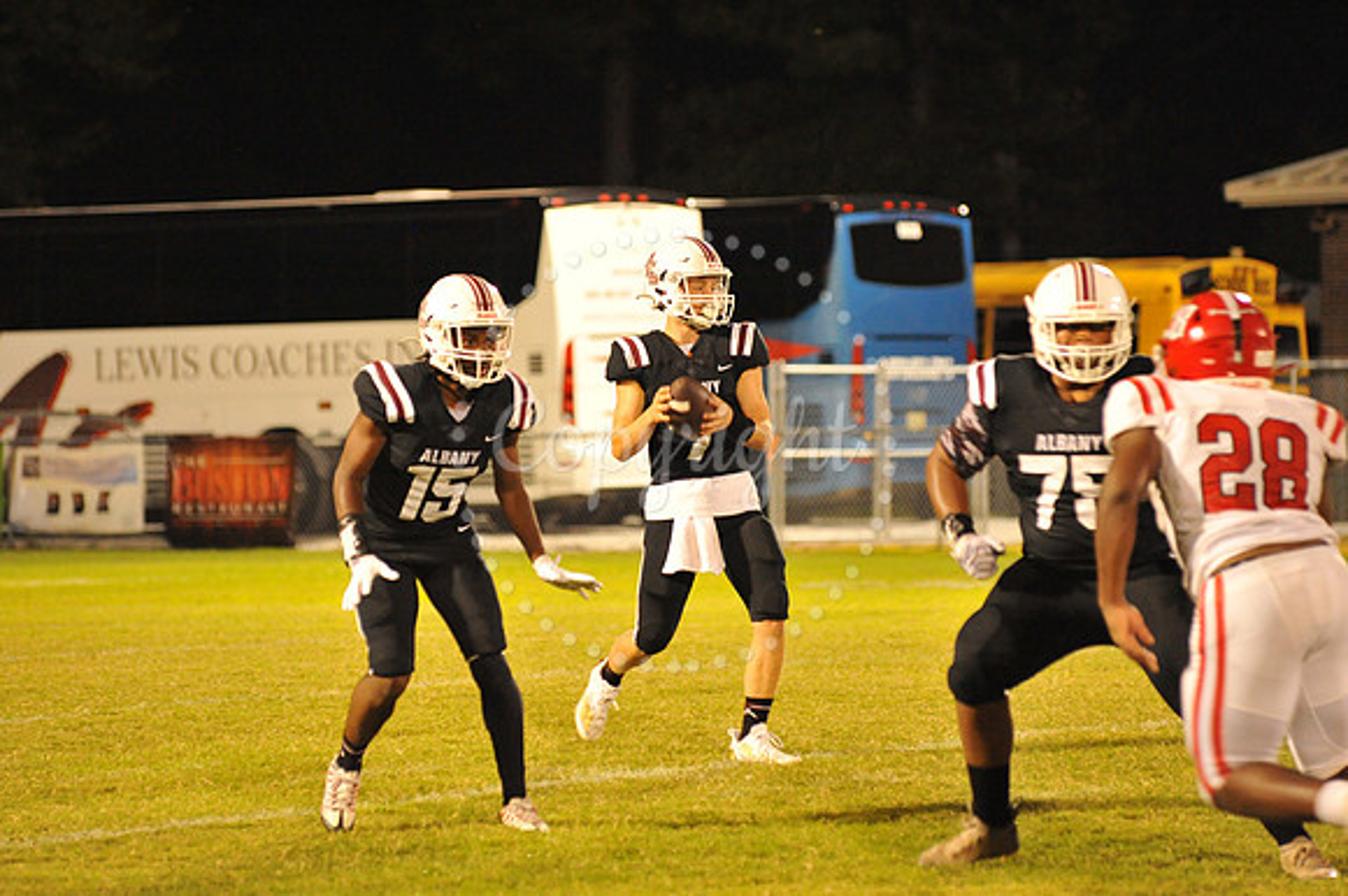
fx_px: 7484
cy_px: 448
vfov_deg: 6.9
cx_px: 674
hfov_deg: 10.3
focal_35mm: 200
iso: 5000
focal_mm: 200
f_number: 5
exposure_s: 1/160
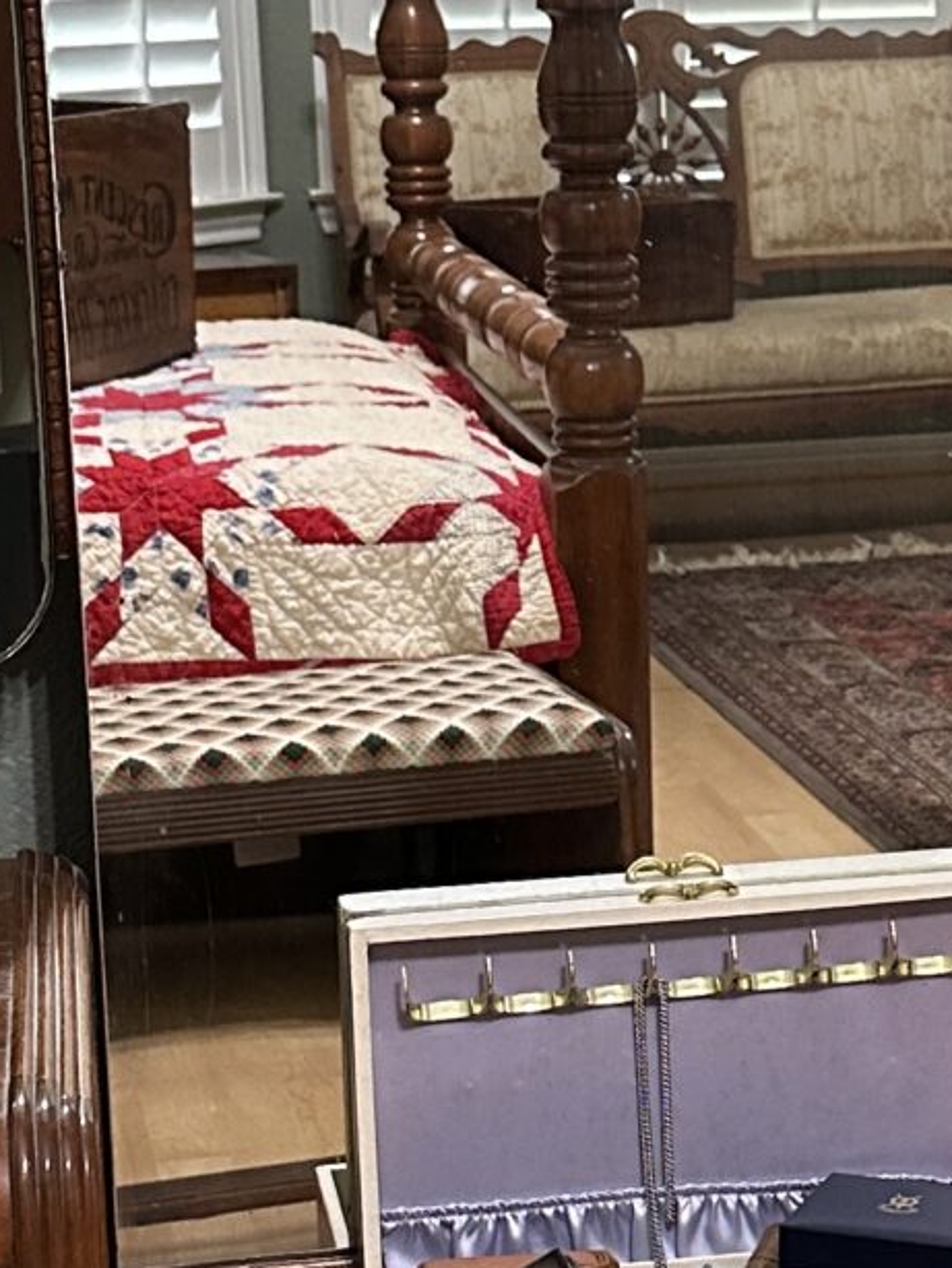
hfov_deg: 14.7
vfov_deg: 19.6
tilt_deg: -9.5
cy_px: 578
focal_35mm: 100
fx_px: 3664
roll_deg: +0.7
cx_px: 733
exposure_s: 1/60
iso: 500
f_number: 1.78
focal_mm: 6.86
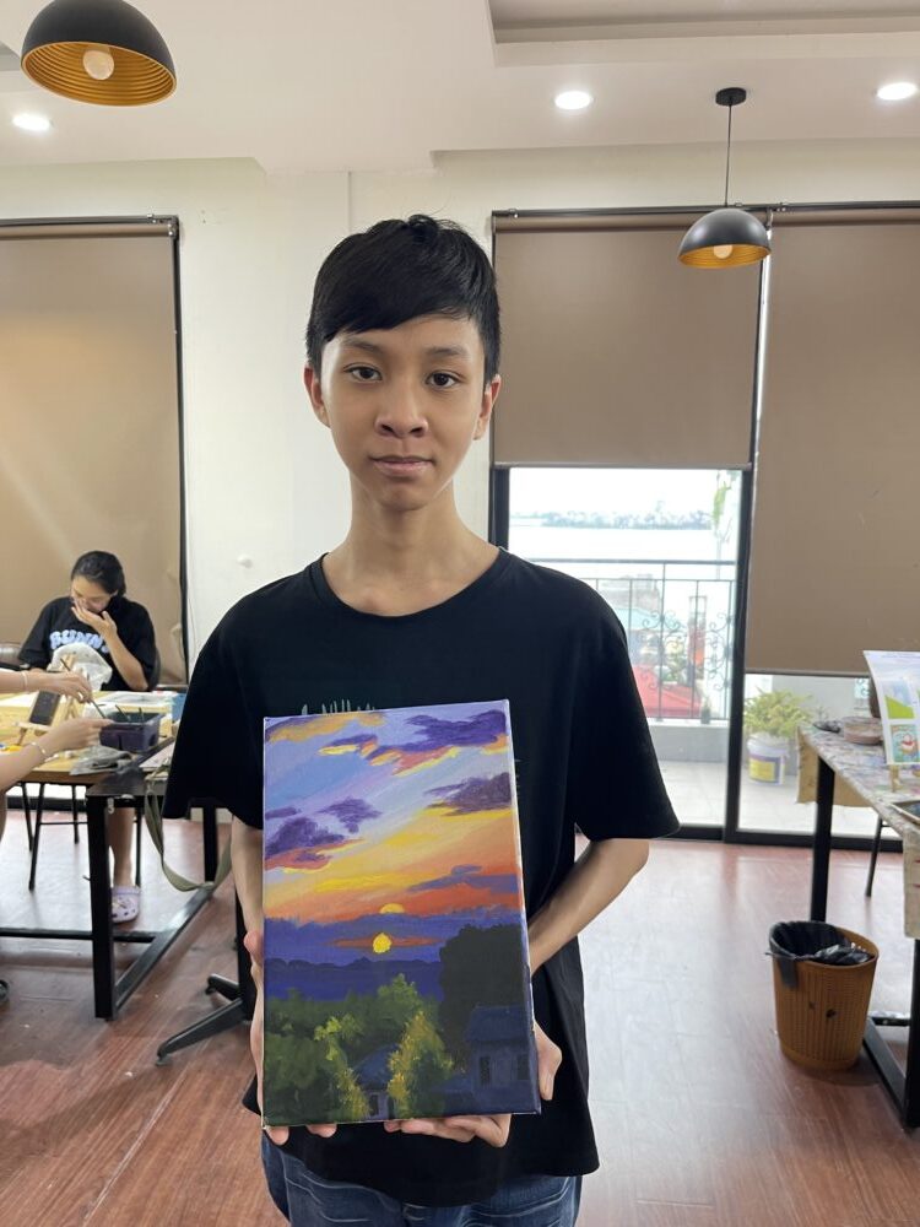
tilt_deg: -6.6
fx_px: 886
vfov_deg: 69.4
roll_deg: -0.4
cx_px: 460
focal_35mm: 25
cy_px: 614
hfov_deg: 54.9
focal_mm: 5.1
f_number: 1.6
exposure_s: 1/50
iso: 80
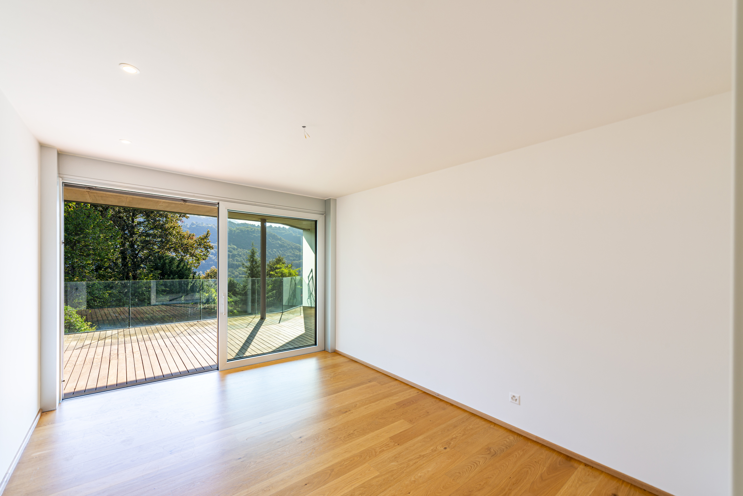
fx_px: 289
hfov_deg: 104.3
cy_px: 248
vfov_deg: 81.2
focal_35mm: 14
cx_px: 372
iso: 100
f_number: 9
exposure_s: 1/13
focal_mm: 14
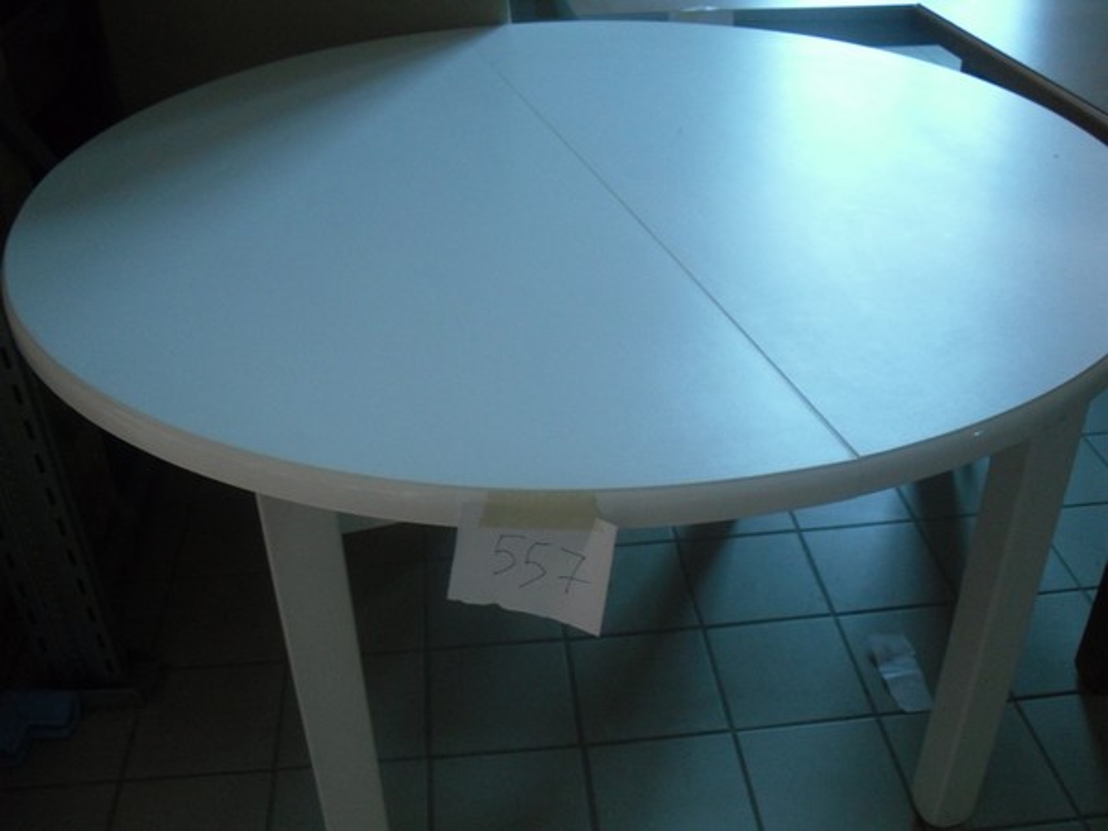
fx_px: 1120
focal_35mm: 35
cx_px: 554
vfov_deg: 40.7
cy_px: 416
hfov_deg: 52.6
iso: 400
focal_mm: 6.3
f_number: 3
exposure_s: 1/22
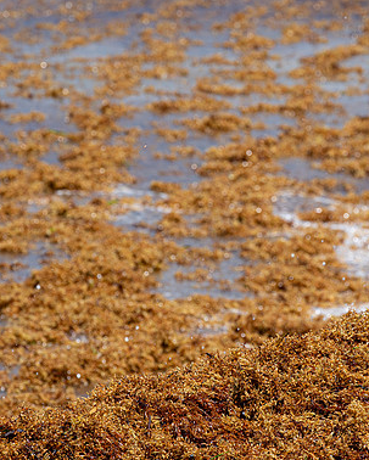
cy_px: 234
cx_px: 228
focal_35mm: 305
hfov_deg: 5.1
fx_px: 4159
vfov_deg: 6.3
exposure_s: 1/1250
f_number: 10
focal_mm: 212
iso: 640
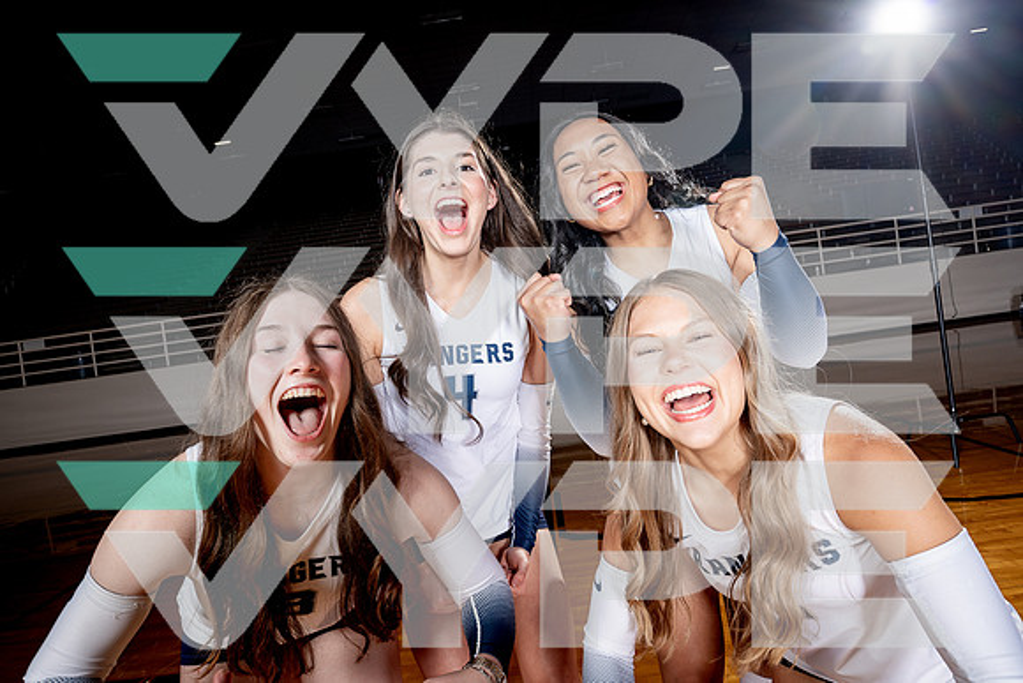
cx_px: 512
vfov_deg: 53.2
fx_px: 682
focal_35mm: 24
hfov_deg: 73.7
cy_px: 342
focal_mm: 24
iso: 100
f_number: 8
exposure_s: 1/250
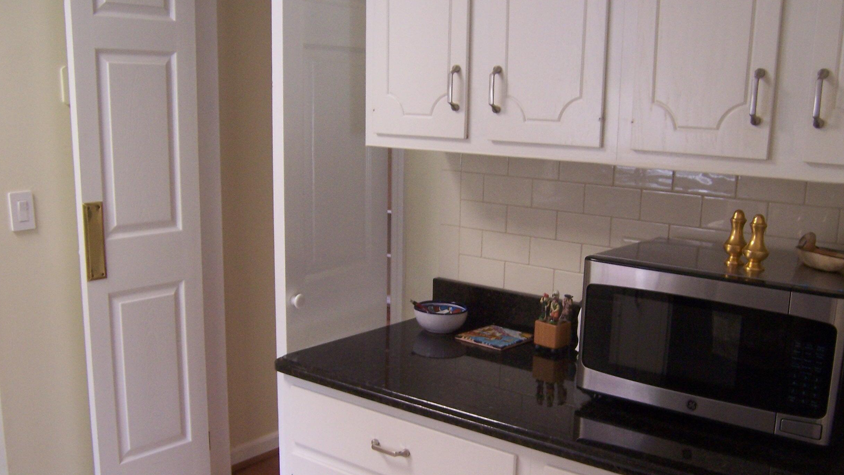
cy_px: 287
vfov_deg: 31.1
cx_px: 424
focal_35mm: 38
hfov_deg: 52.8
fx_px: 850
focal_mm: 5.5
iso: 140
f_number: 3.4
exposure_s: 1/20
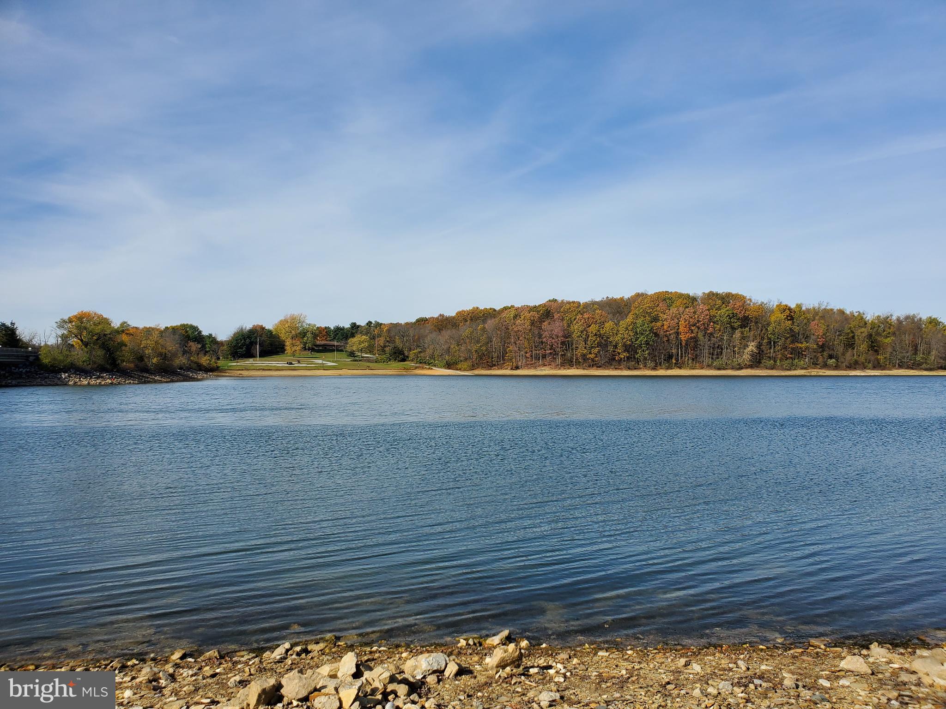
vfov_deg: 53.1
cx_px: 473
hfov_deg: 67.3
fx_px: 711
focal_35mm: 26
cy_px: 354
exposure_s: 1/1908
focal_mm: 4.3
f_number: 2.4
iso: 50
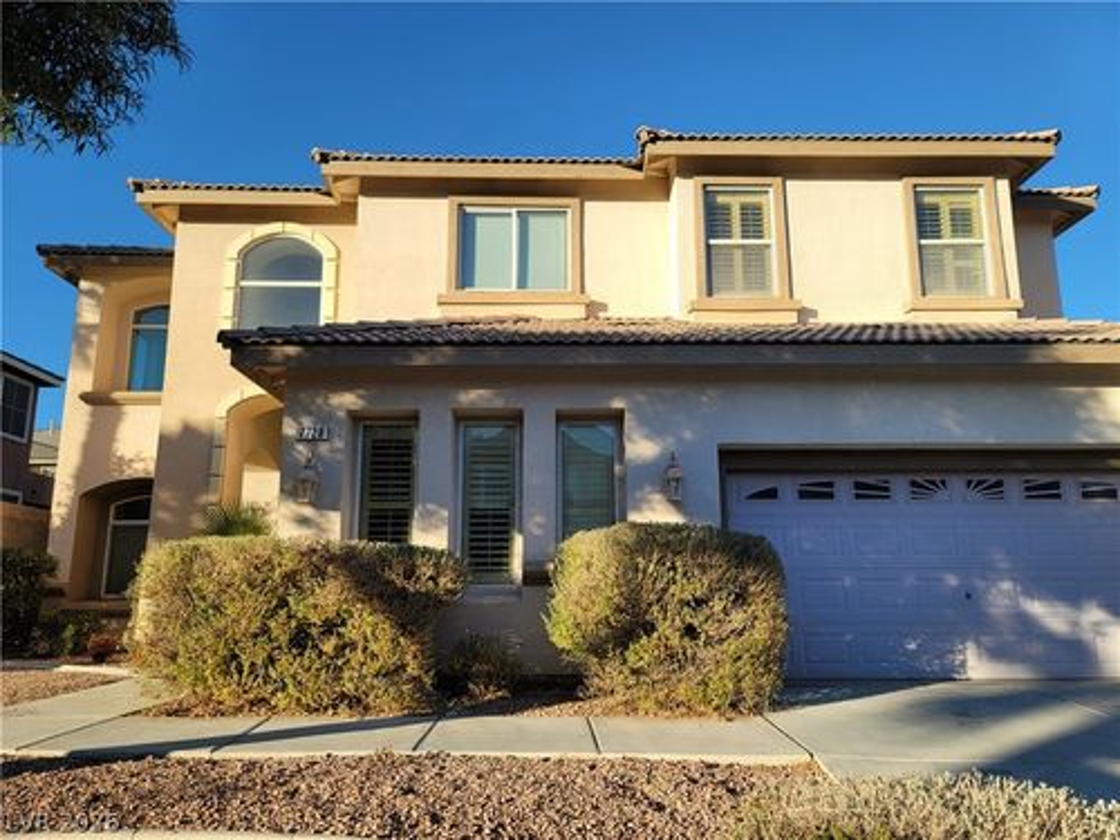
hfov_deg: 69.4
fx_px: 809
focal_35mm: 25
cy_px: 420
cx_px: 560
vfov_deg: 54.9
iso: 20
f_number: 1.8
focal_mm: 7
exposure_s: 1/574
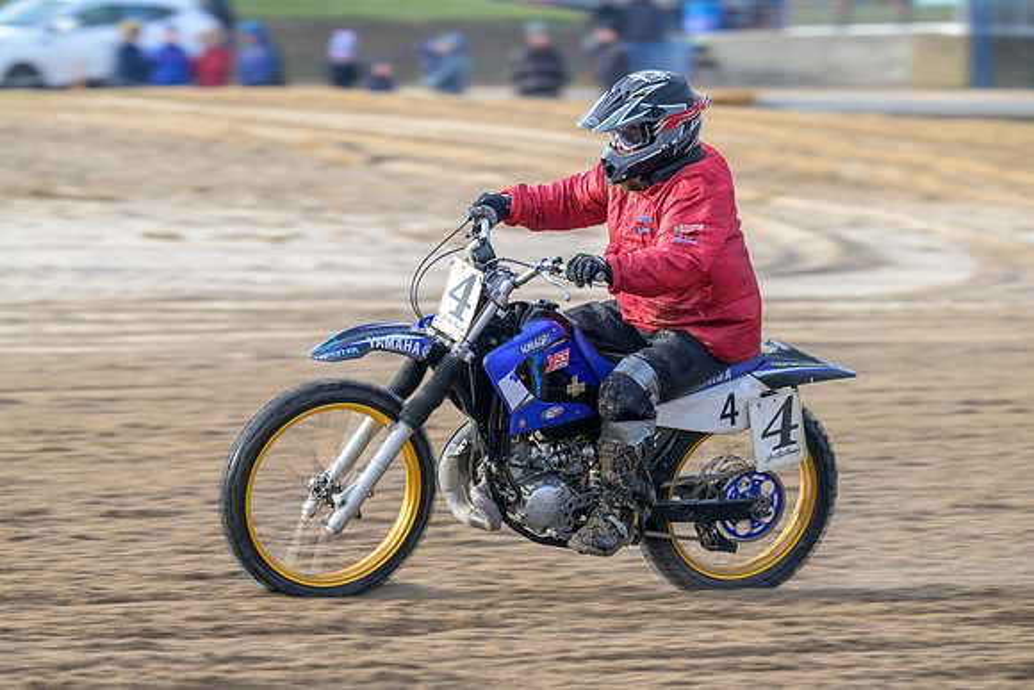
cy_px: 345
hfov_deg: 5.9
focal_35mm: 350
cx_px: 517
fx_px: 10055
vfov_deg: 3.9
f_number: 8
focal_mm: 350
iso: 400
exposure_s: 1/320
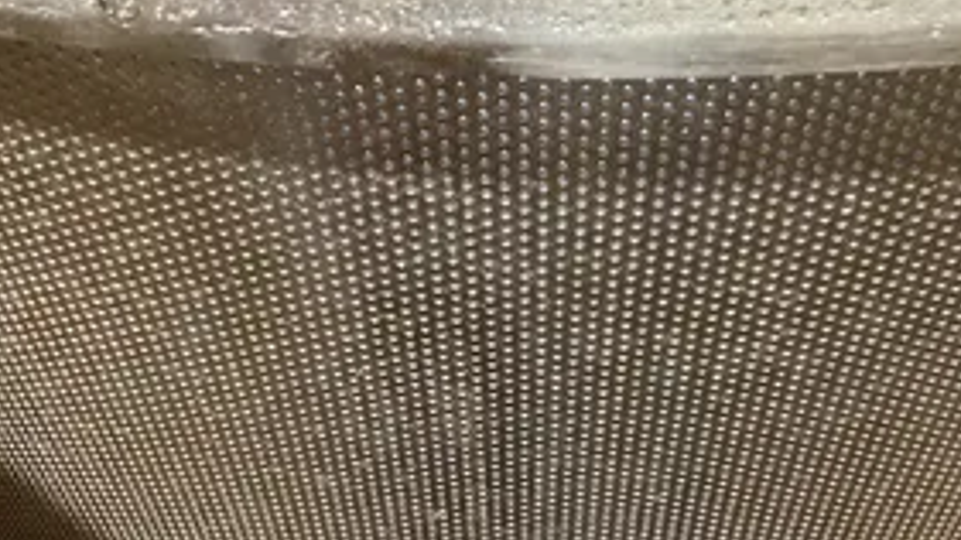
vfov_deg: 24.3
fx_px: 1223
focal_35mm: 48
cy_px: 472
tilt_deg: -54.9
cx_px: 506
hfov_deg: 42.9
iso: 640
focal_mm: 3.3
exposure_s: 1/25
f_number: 2.4
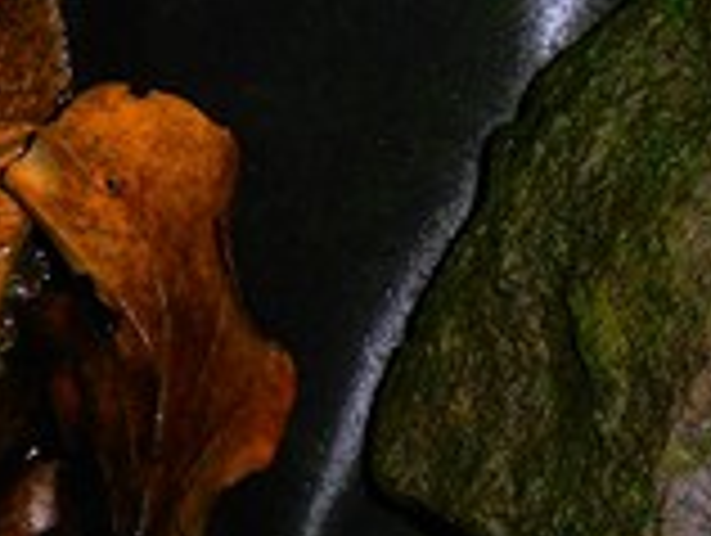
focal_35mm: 278
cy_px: 691
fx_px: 5719
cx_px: 171
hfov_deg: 7.1
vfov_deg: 5.3
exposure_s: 1/60
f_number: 5.1
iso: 125
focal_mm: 15.51
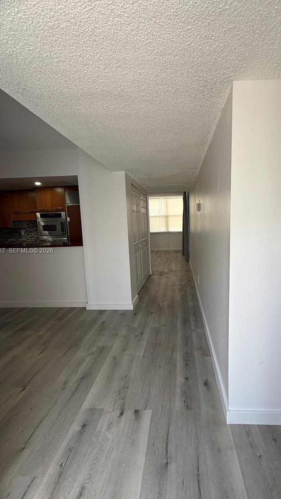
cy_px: 251
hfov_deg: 66.4
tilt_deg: -7.3
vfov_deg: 99.4
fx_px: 212
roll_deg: +1.9
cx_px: 169
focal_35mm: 16
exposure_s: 1/99
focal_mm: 2.22
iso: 50
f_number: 2.2
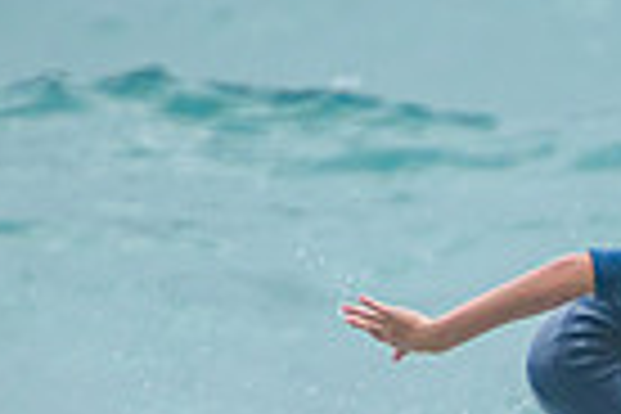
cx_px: 657
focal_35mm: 2525
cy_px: 461
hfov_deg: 0.8
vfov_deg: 0.5
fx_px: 43553
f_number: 5.6
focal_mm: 400
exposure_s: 1/2000
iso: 320
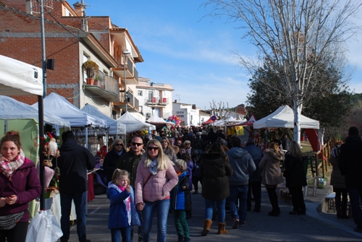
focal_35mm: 48
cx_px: 181
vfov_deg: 28.2
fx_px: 483
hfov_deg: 41.1
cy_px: 121
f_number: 7.1
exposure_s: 1/200
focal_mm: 32
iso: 100
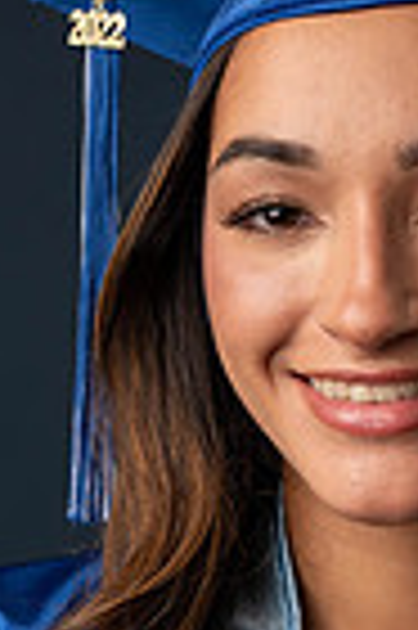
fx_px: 3265
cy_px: 572
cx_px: 306
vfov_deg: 10.9
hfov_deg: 7.3
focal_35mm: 187
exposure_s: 1/100
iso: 200
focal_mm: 58
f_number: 5.6
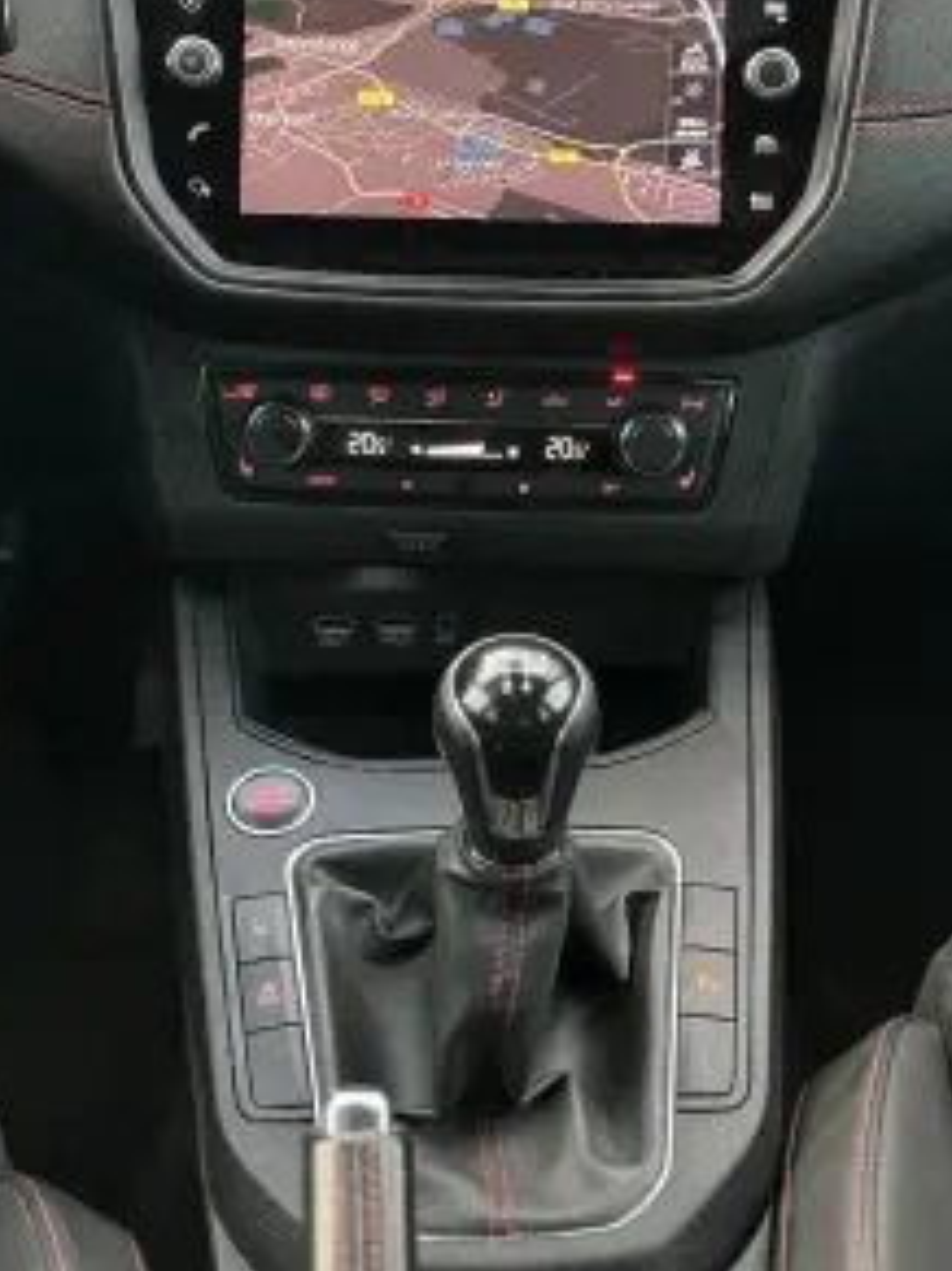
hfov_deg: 22.2
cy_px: 507
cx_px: 528
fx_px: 2422
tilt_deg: -25.0
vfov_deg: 29.3
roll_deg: -1.1
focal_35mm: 66
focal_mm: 6.76
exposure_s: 1/53
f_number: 1.78
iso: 250
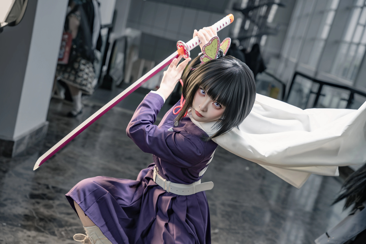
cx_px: 183
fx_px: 499
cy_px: 122
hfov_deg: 40.3
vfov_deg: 27.5
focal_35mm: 49
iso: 50
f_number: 4
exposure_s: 1/250
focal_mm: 49.1
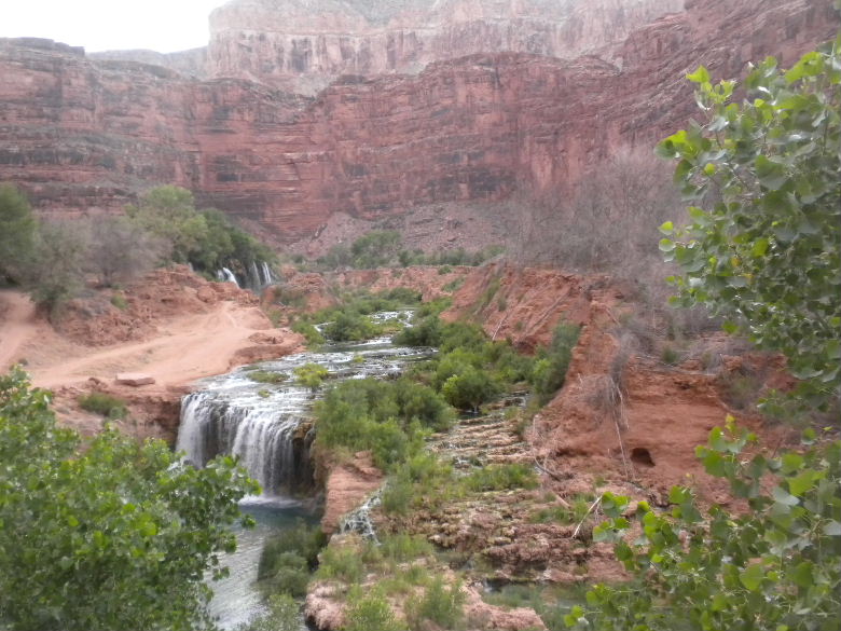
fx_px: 899
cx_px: 420
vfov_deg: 38.7
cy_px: 316
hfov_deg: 50.1
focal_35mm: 37
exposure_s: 1/538
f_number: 3.5
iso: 400
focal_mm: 6.6
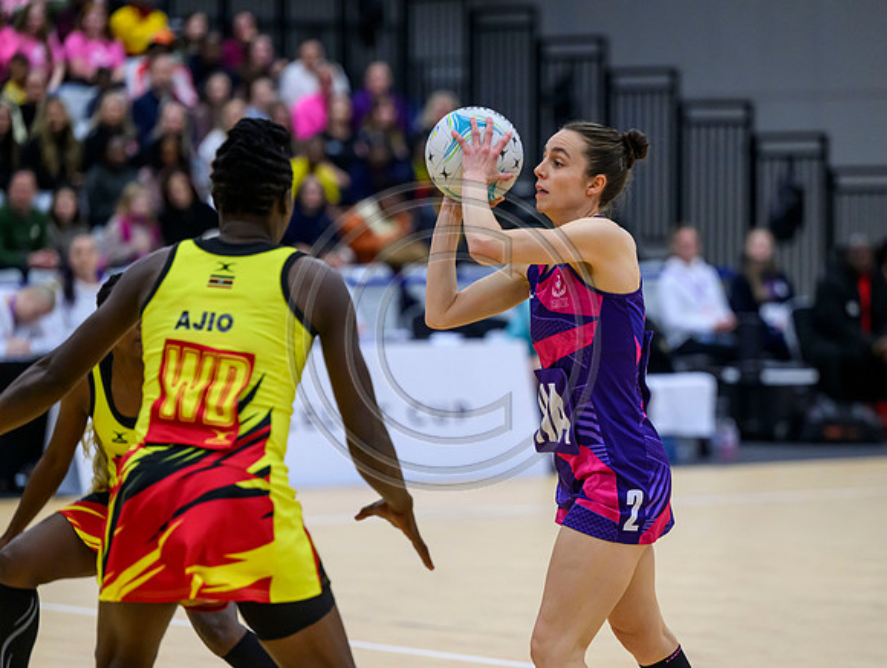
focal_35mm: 186
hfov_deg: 10.6
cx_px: 537
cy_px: 358
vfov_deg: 8.0
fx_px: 4772
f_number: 3.2
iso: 4000
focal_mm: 160
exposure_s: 1/1250
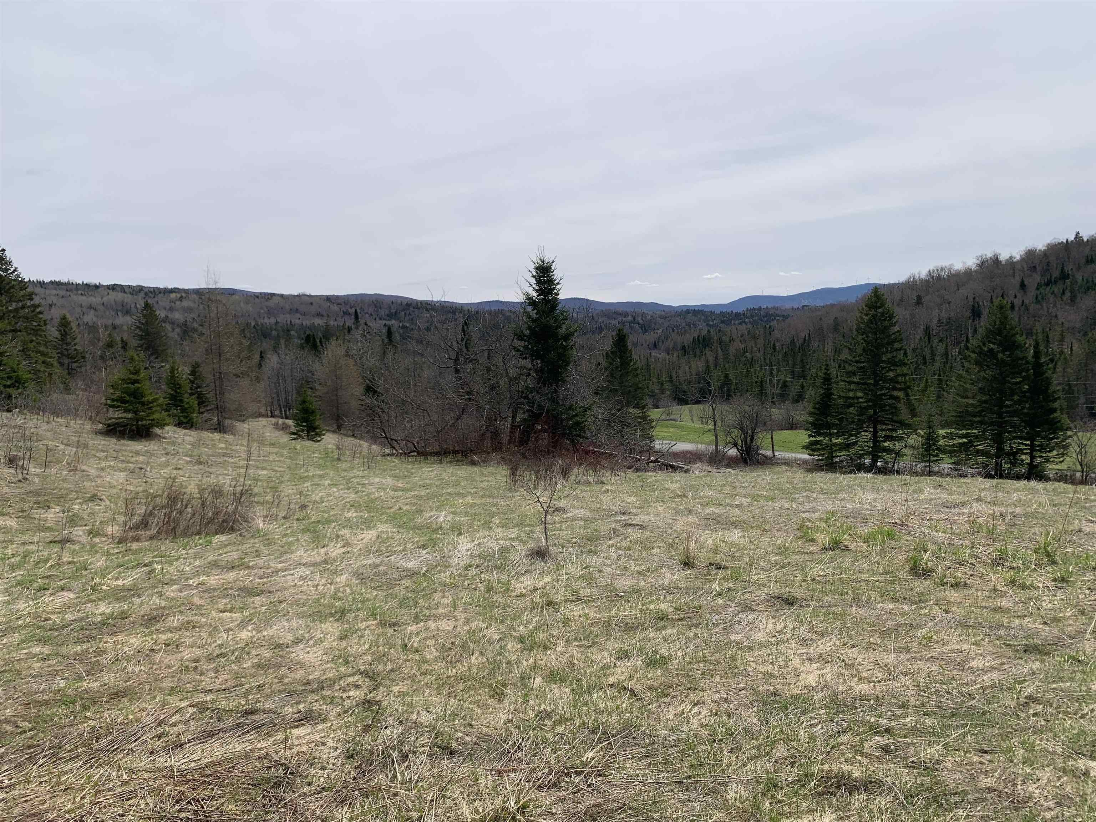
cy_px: 411
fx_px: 823
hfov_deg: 67.3
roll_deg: +1.7
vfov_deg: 53.1
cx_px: 548
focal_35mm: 26
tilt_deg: -6.8
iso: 25
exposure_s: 1/3937
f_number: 1.8
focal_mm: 4.25
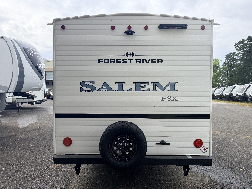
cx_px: 126
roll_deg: +1.2
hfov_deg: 71.6
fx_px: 175
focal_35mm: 24
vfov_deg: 56.8
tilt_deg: +0.5
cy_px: 94
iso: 100
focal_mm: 6.76
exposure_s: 1/3953
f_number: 1.78
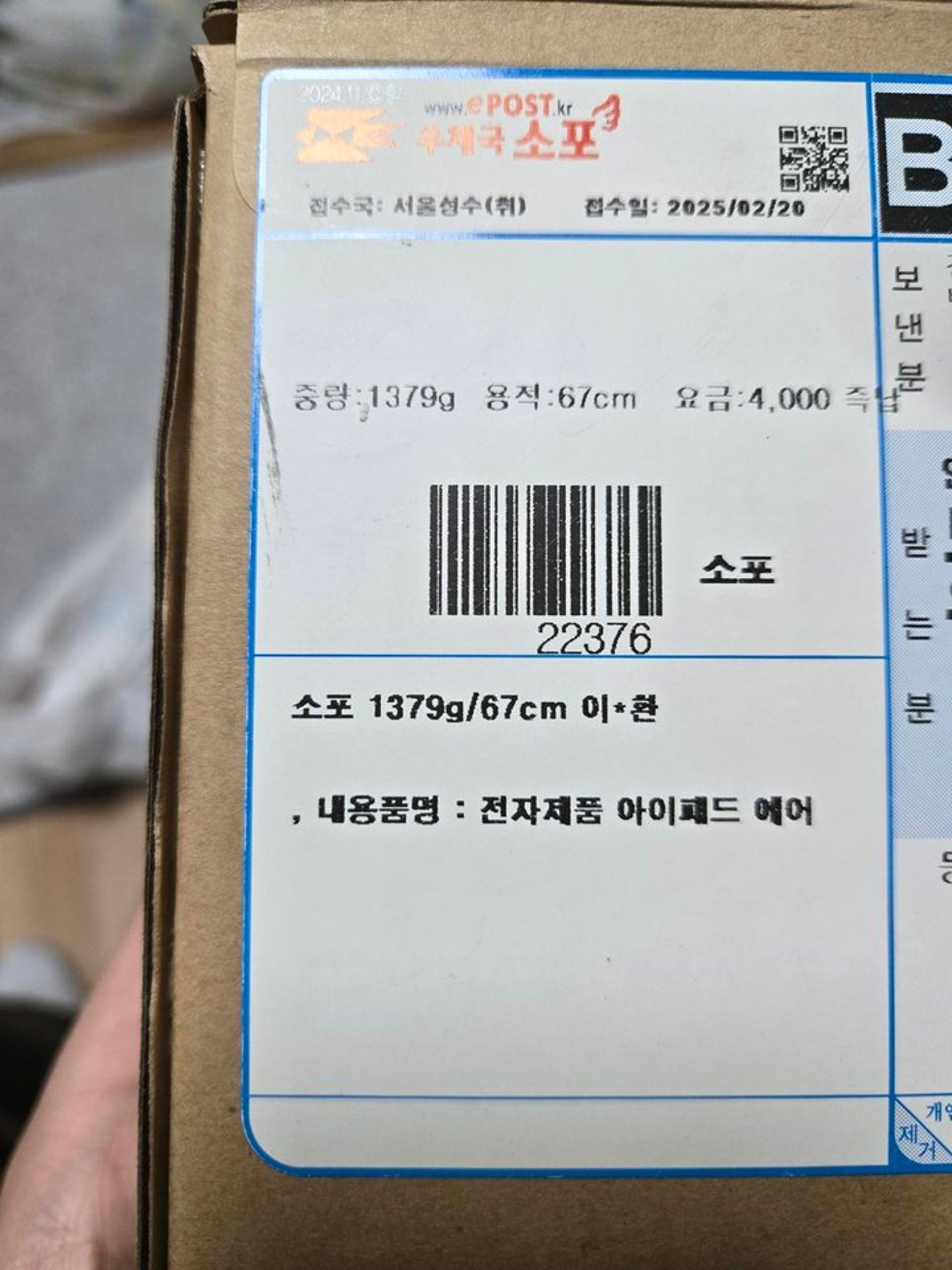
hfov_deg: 58.9
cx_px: 476
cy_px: 635
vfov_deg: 73.9
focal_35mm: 23
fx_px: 843
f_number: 1.8
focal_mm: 5.4
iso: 100
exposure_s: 1/120
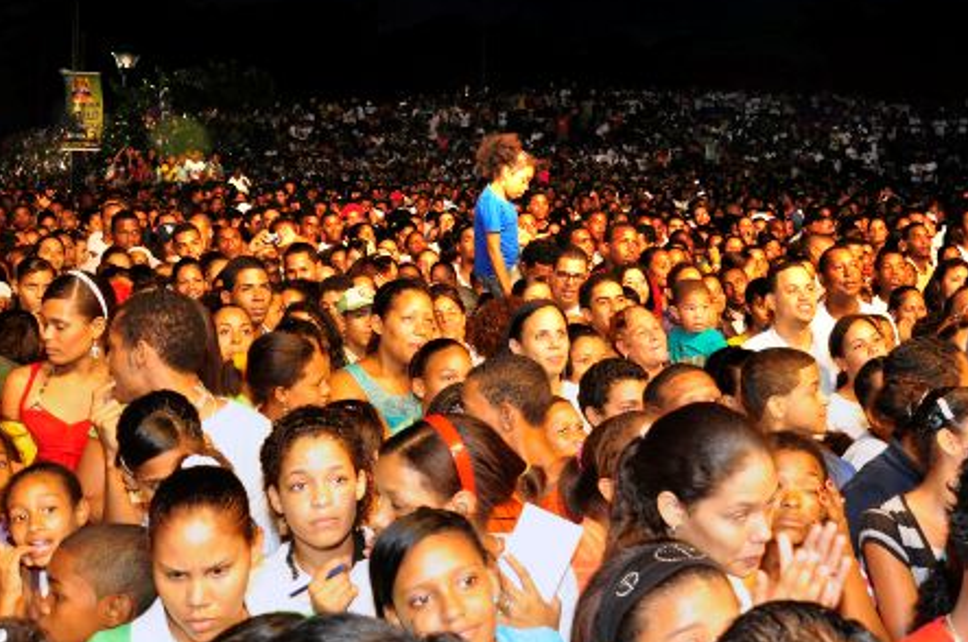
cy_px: 222
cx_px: 588
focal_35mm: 39
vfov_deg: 33.8
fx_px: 1047
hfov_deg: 49.3
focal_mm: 18
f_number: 5.6
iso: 1000
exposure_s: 1/80
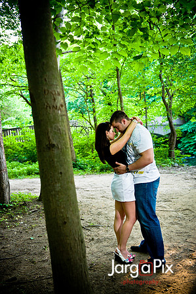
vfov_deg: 48.5
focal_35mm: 40
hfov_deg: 33.3
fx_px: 327
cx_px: 98
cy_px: 147
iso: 800
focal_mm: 40
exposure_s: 1/100
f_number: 3.2
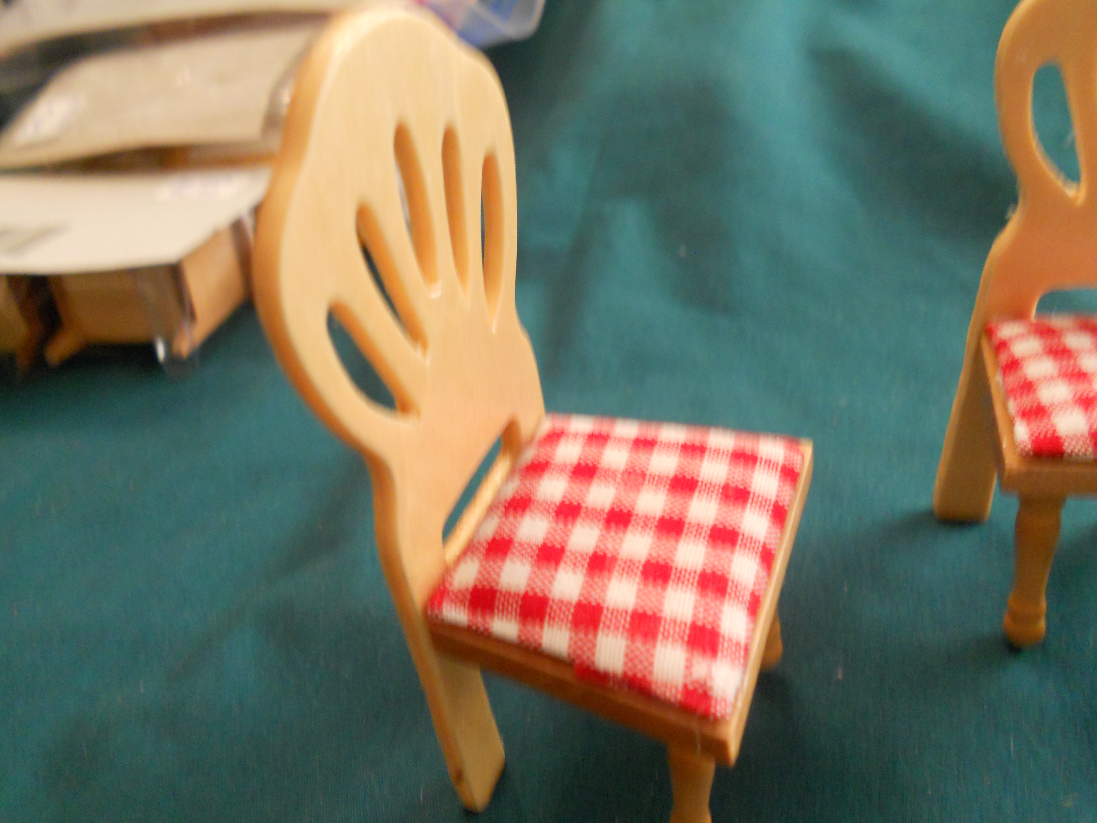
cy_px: 412
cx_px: 548
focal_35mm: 32
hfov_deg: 56.8
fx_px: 1014
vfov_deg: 44.2
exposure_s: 1/30
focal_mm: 5.8
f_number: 3.5
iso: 400
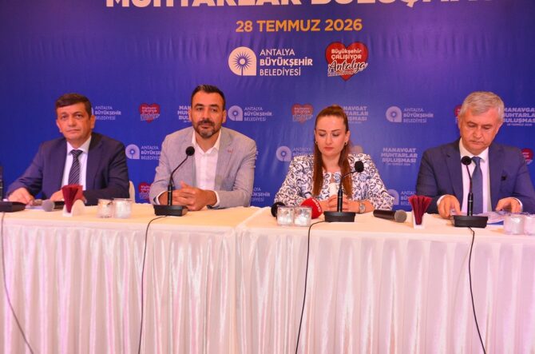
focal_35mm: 39
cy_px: 177
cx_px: 268
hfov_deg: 49.7
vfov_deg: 34.0
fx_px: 578
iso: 1600
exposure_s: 1/100
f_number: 5.6
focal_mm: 26
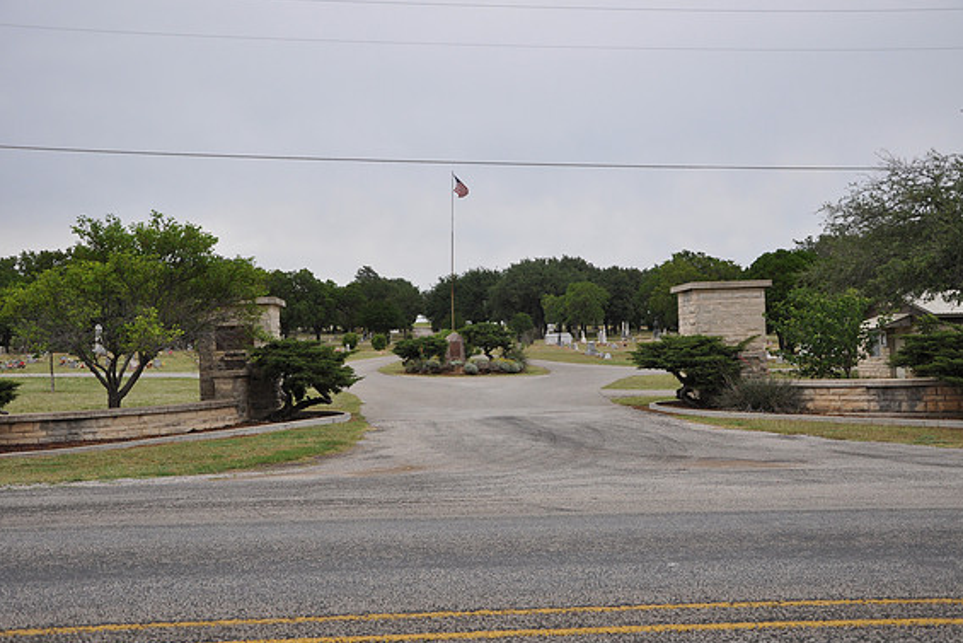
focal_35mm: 40
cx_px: 479
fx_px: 1070
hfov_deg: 48.4
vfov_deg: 33.4
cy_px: 325
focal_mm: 26
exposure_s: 1/125
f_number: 5.6
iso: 400
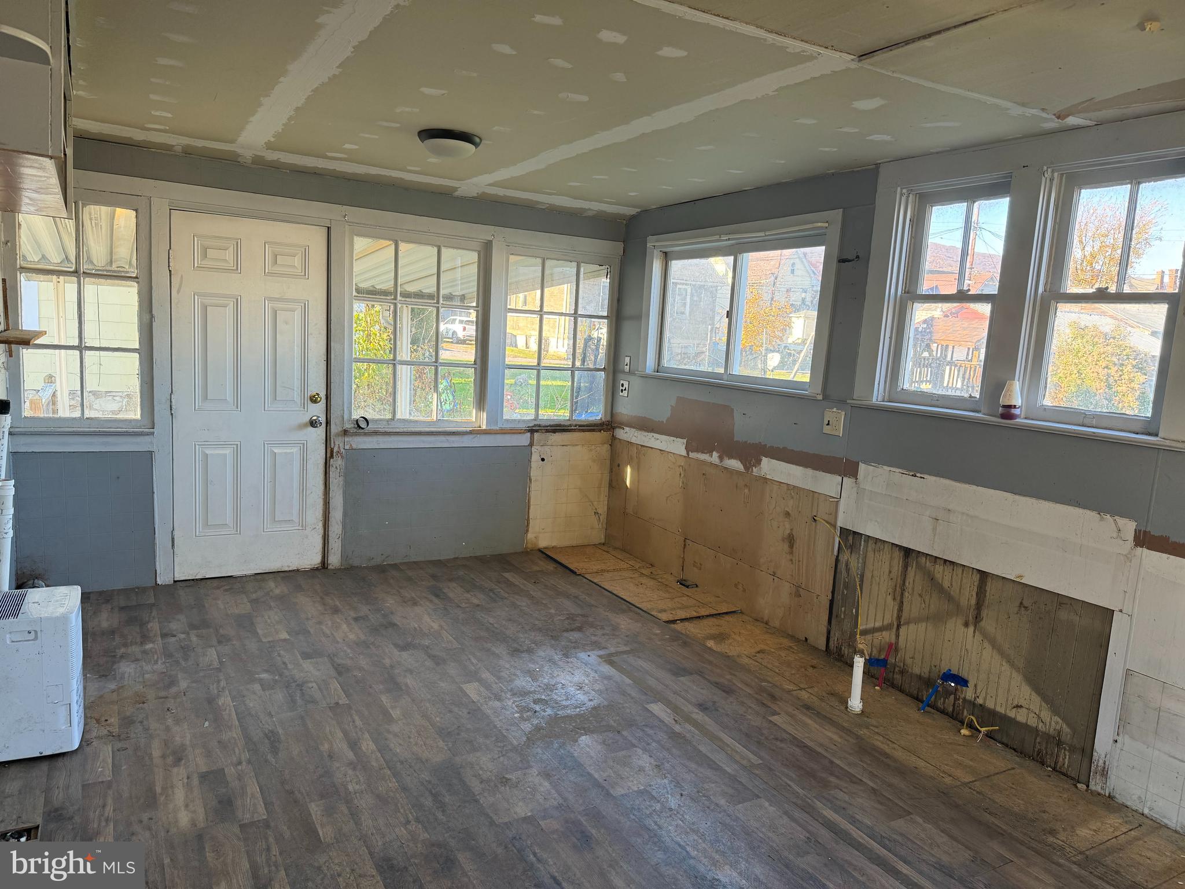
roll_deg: -3.6
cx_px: 592
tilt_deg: -9.3
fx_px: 822
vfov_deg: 56.8
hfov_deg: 71.6
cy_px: 444
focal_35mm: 24
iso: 100
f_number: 1.78
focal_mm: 6.86
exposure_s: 1/140
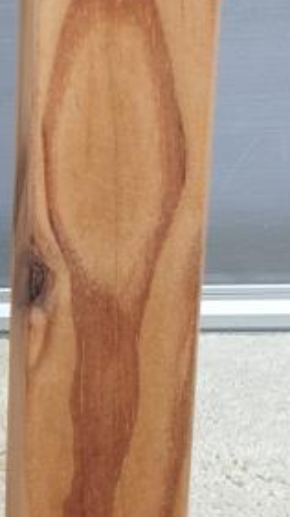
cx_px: -367
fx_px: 1412
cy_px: 414
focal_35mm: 103
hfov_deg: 10.4
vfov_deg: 20.5
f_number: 2.4
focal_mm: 4.3
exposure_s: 1/108
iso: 50
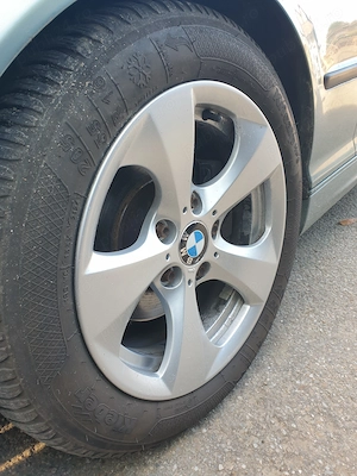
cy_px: 238
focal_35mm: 26
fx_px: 358
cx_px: 178
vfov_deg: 67.3
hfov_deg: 53.1
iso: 50
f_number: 2.4
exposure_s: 1/50
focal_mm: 4.3
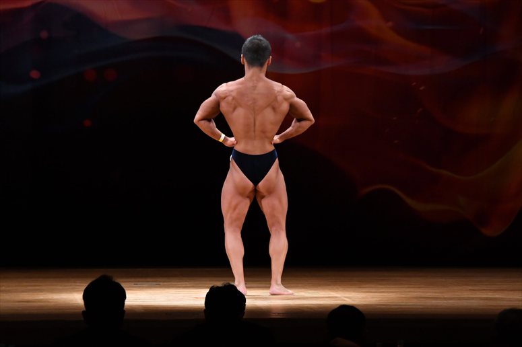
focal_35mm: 217
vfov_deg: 6.3
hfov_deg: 9.5
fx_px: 3145
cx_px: 261
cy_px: 174
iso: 3200
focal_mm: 145
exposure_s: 1/400
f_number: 5.6
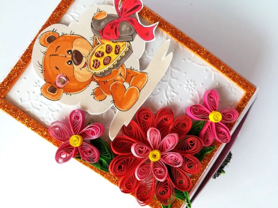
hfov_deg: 67.3
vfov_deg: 53.1
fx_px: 209
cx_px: 139
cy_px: 104
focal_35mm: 26
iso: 80
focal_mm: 3.83
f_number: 2.2
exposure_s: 1/60
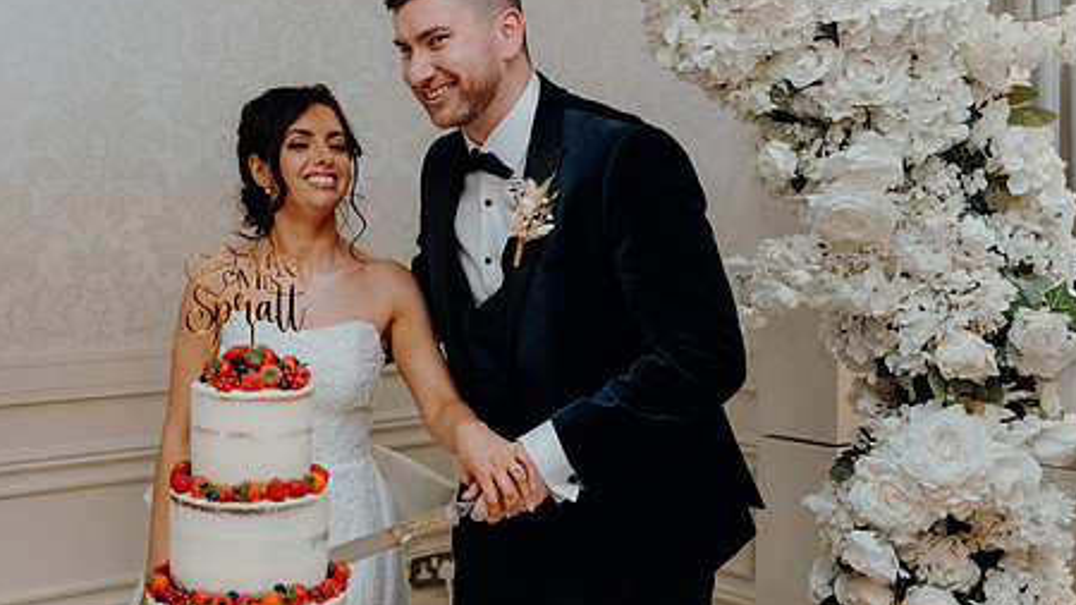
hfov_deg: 38.3
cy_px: 276
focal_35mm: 54
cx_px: 416
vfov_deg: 22.2
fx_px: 1541
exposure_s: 1/160
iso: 2500
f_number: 3.5
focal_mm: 40
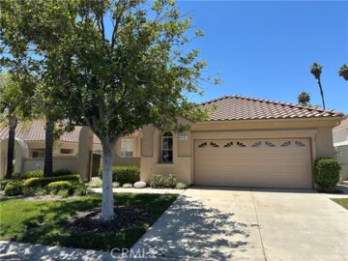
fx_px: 241
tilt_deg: +4.7
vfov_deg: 56.8
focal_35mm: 24
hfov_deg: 71.6
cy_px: 130
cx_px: 174
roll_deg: -0.7
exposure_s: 1/3356
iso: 80
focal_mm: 6.86
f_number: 1.78
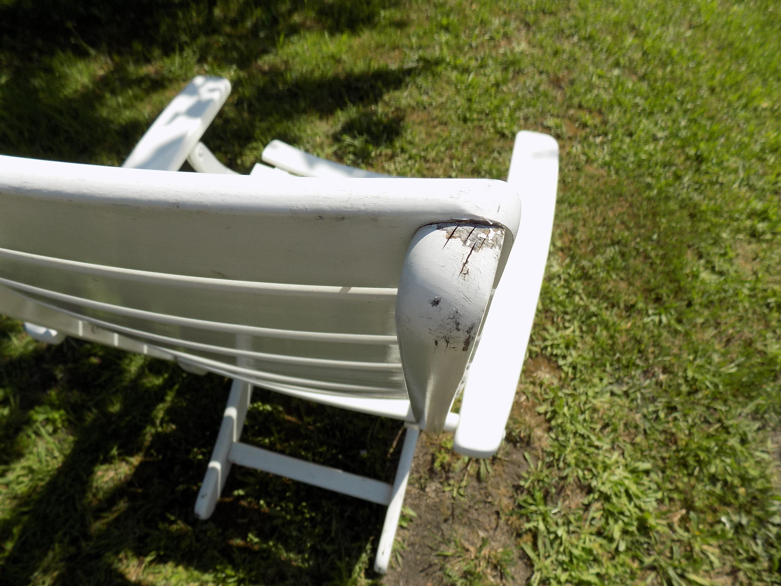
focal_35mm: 23
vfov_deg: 58.9
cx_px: 390
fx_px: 519
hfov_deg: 73.9
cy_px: 293
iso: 80
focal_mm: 4
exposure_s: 1/1000
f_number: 3.1
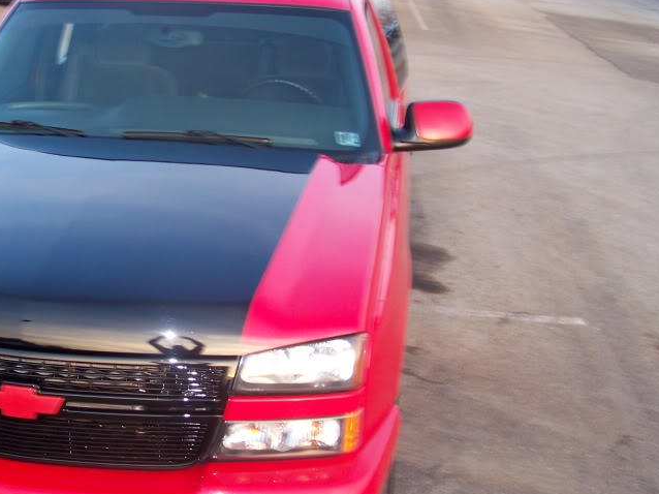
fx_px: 1009
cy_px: 278
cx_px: 176
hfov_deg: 35.5
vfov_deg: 27.5
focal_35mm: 53
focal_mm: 5.9
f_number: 2.8
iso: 80
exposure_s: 1/30
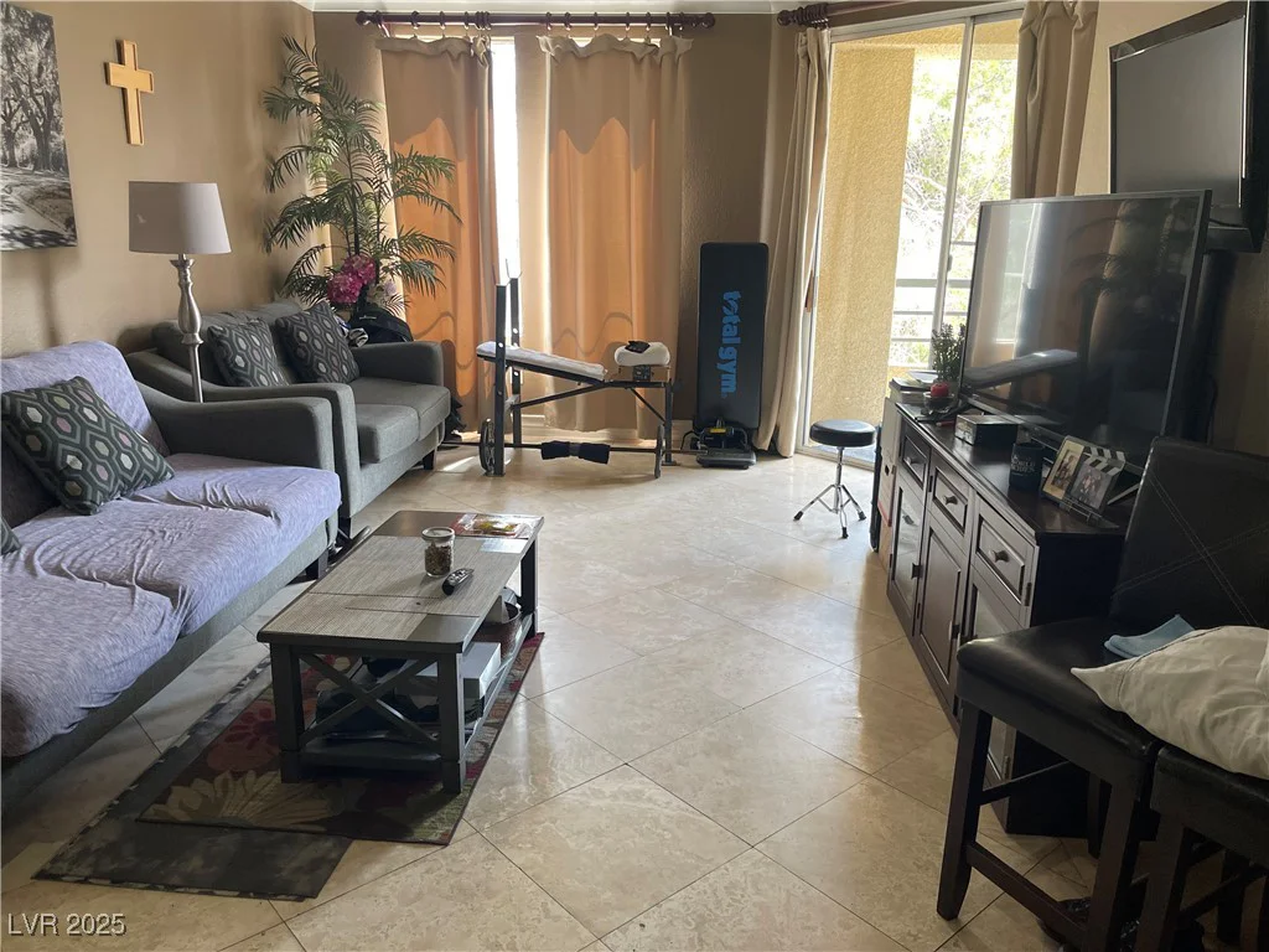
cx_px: 634
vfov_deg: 54.9
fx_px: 916
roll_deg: -0.7
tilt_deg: -16.3
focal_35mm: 25
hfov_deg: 69.4
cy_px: 476
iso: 125
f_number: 1.6
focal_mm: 5.1
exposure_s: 1/116
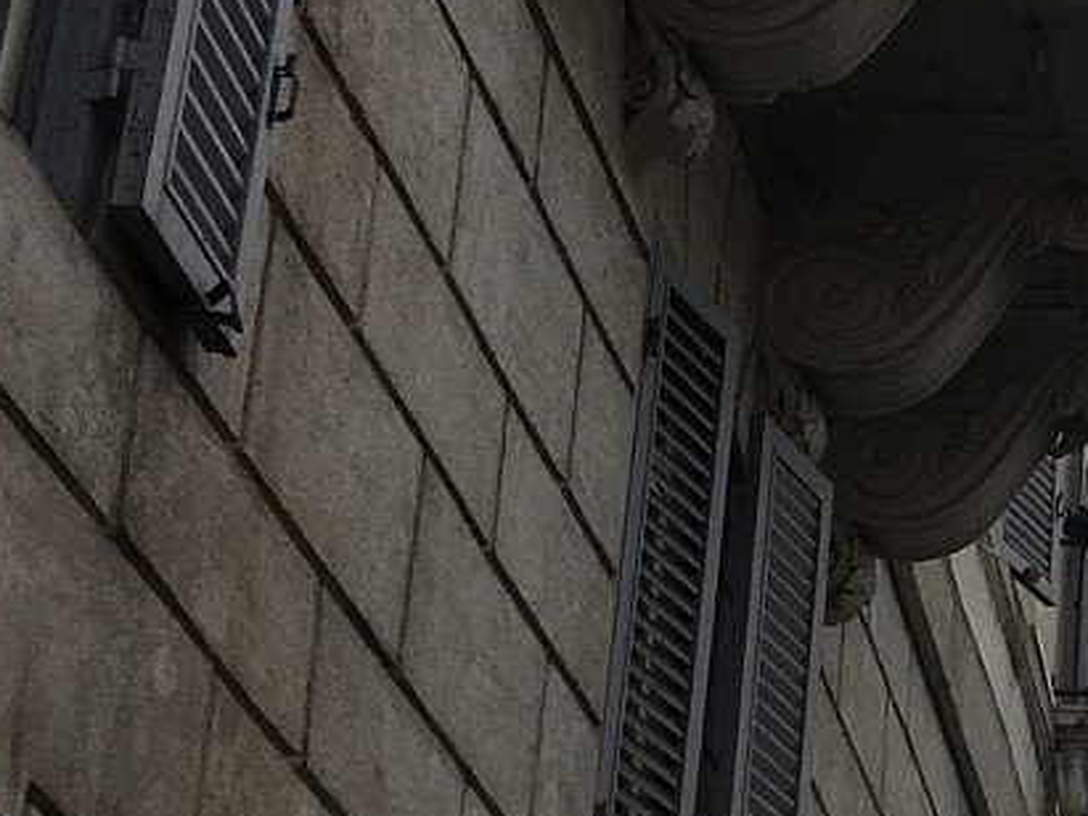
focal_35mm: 113
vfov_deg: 13.0
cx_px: 1578
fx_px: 3551
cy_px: 750
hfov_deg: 16.1
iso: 25
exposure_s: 1/359
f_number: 2.2
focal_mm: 4.15
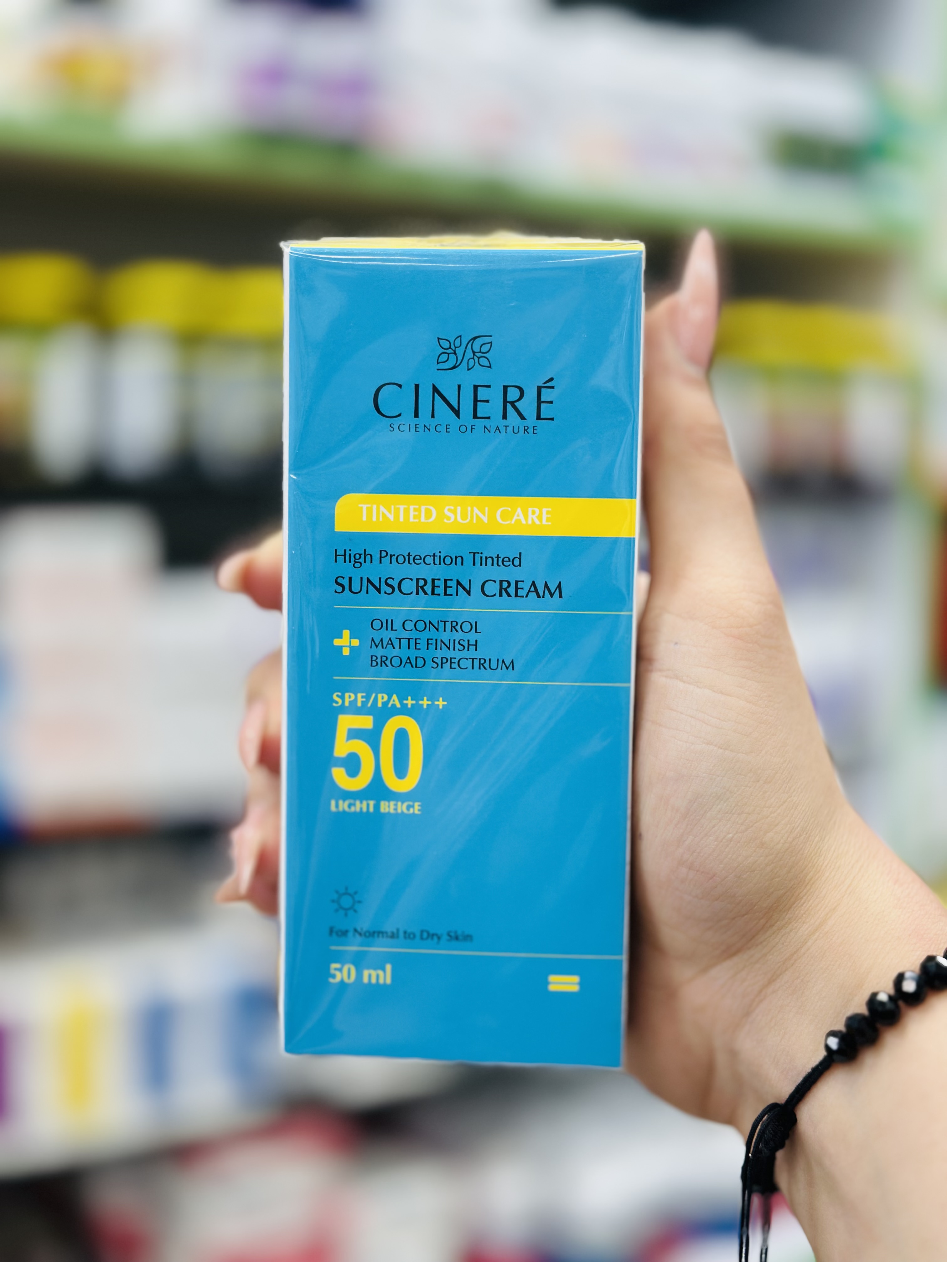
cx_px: 474
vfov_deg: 39.7
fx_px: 1751
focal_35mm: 48
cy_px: 631
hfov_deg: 30.3
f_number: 1.78
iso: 80
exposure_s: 1/100
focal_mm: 6.86
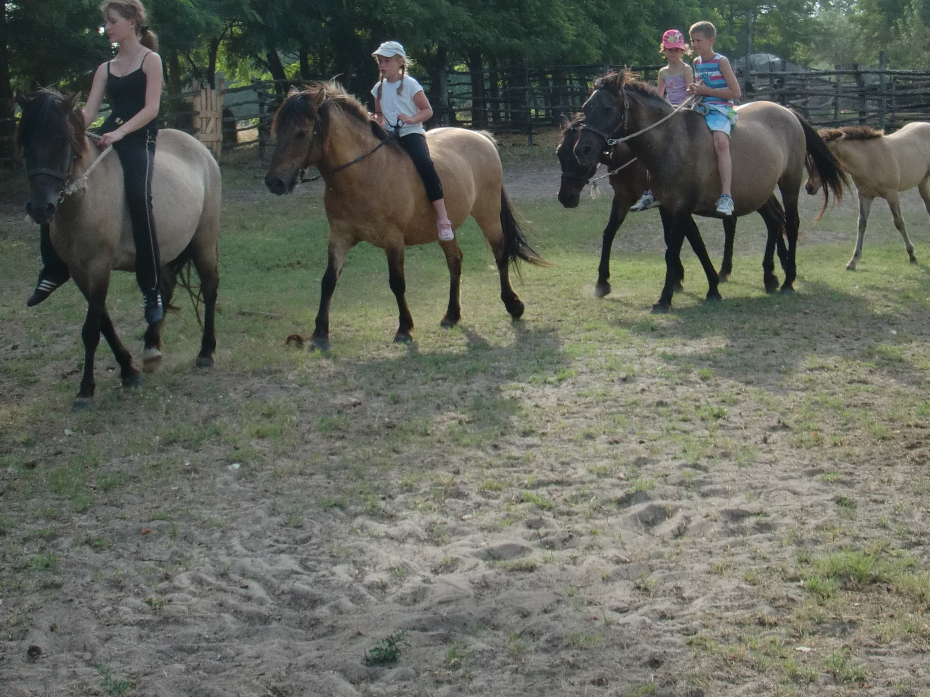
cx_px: 498
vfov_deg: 22.3
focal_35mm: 65
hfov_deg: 29.8
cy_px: 152
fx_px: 1746
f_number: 3.9
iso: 64
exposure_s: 1/320
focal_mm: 6.66
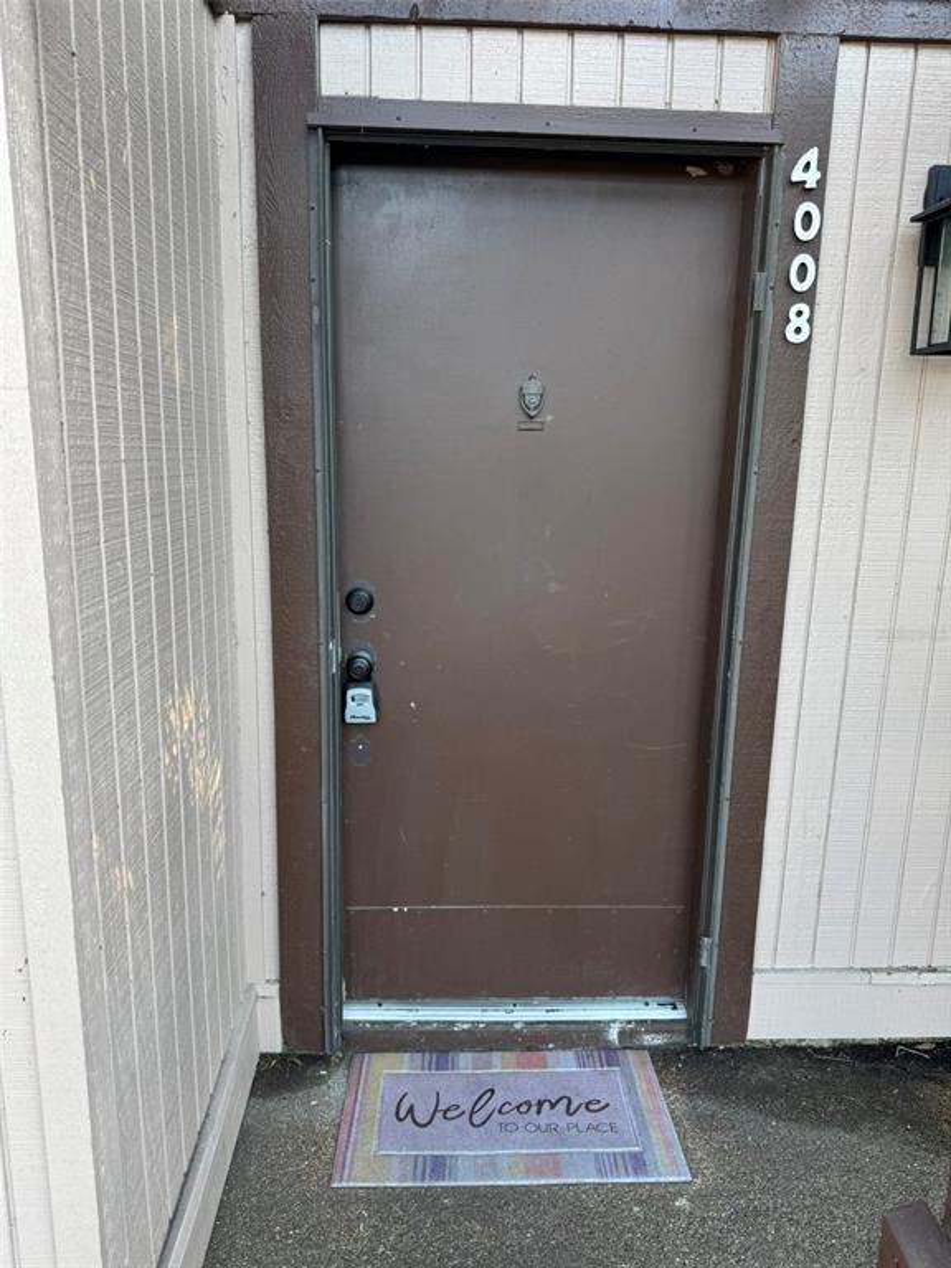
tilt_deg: -12.6
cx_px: 476
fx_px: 879
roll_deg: -0.7
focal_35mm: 24
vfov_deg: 71.6
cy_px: 634
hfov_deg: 56.8
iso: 80
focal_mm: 6.76
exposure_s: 1/121
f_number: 1.78
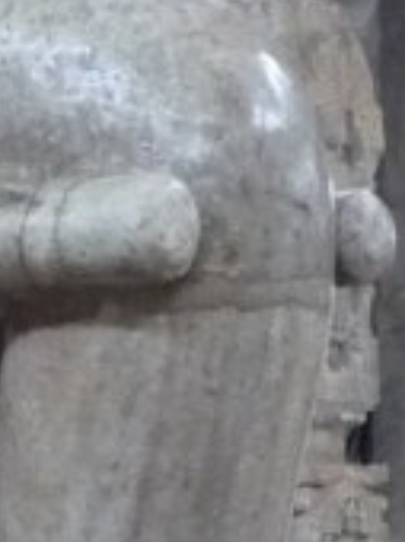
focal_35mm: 219
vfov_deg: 8.8
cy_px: 854
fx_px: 3425
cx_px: -469
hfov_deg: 6.5
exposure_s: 1/30
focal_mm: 4.5
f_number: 2.8
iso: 320
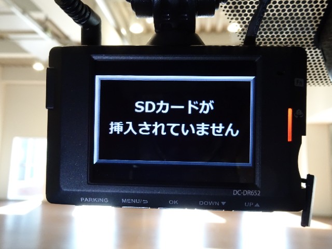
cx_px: 166
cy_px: 124
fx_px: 297
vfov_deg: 45.4
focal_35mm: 31
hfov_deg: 58.4
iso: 320
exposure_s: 1/40
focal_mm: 5.26
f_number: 4
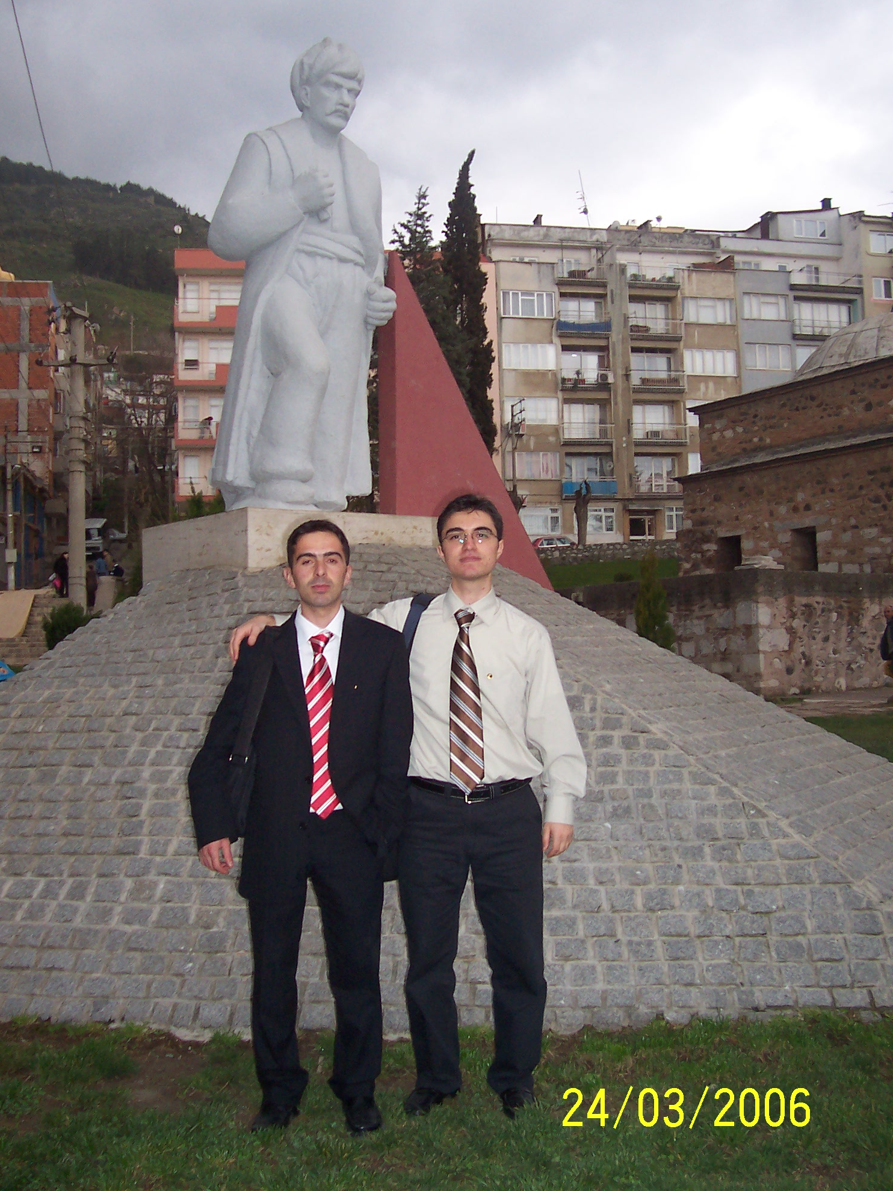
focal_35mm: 38
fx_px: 1307
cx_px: 451
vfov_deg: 49.0
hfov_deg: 37.7
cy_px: 580
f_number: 2.8
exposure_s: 1/60
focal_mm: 5.6
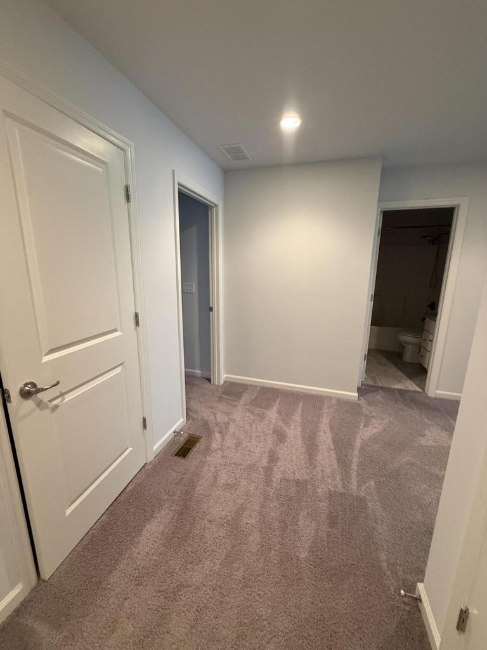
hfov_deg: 85.7
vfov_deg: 102.1
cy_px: 325
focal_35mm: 14
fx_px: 263
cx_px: 244
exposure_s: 1/60
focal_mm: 2.22
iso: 500
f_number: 2.2
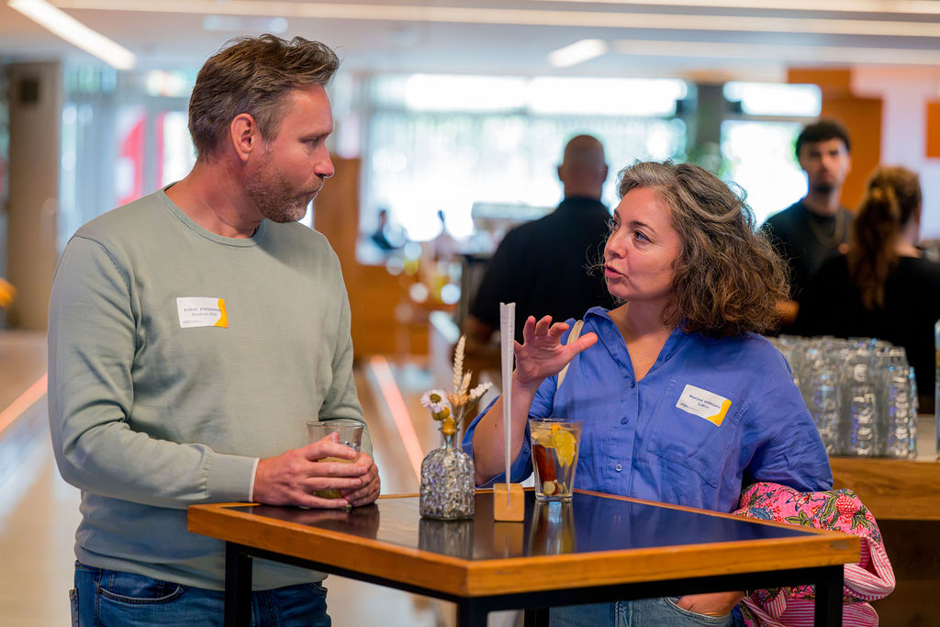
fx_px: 2818
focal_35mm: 108
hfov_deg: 18.9
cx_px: 476
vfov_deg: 12.7
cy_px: 292
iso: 6400
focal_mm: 101
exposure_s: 1/800
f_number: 2.8
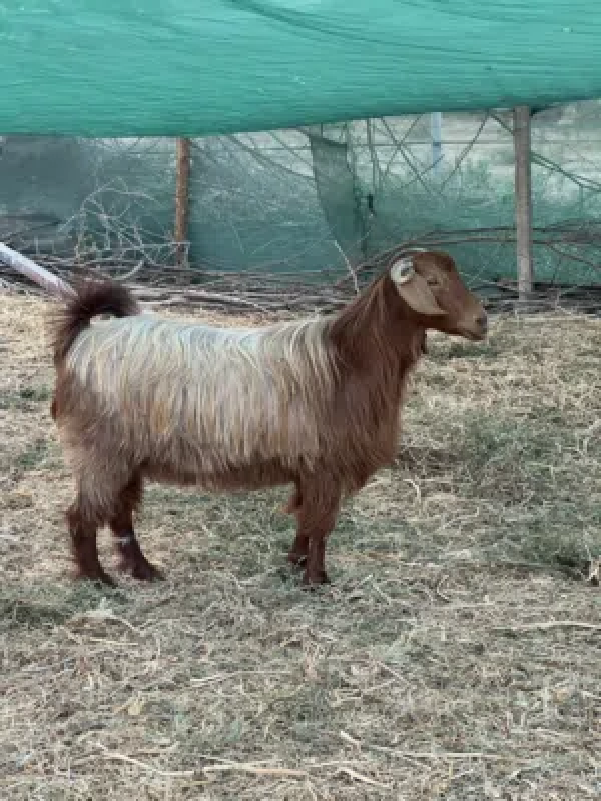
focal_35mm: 77
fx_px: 1782
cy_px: 400
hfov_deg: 19.1
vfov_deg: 25.3
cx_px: 300
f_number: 2.8
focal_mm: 9
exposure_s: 1/85
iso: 200
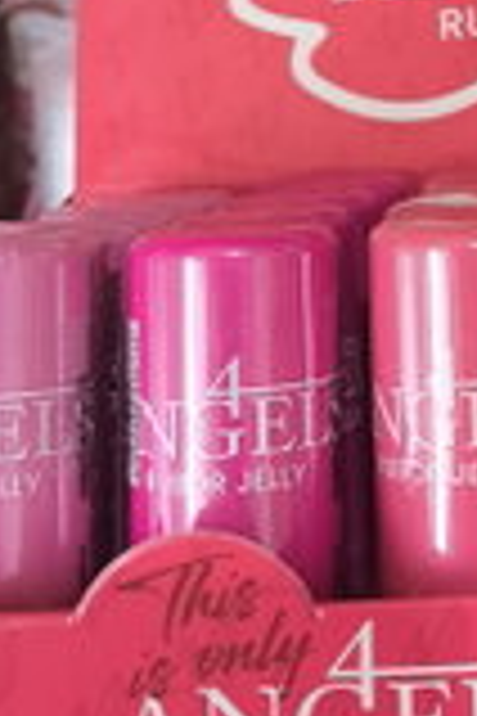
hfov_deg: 15.1
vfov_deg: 22.7
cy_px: 52
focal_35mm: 87
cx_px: 598
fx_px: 1729
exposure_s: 1/50
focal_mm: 4.71
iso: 200
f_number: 1.7
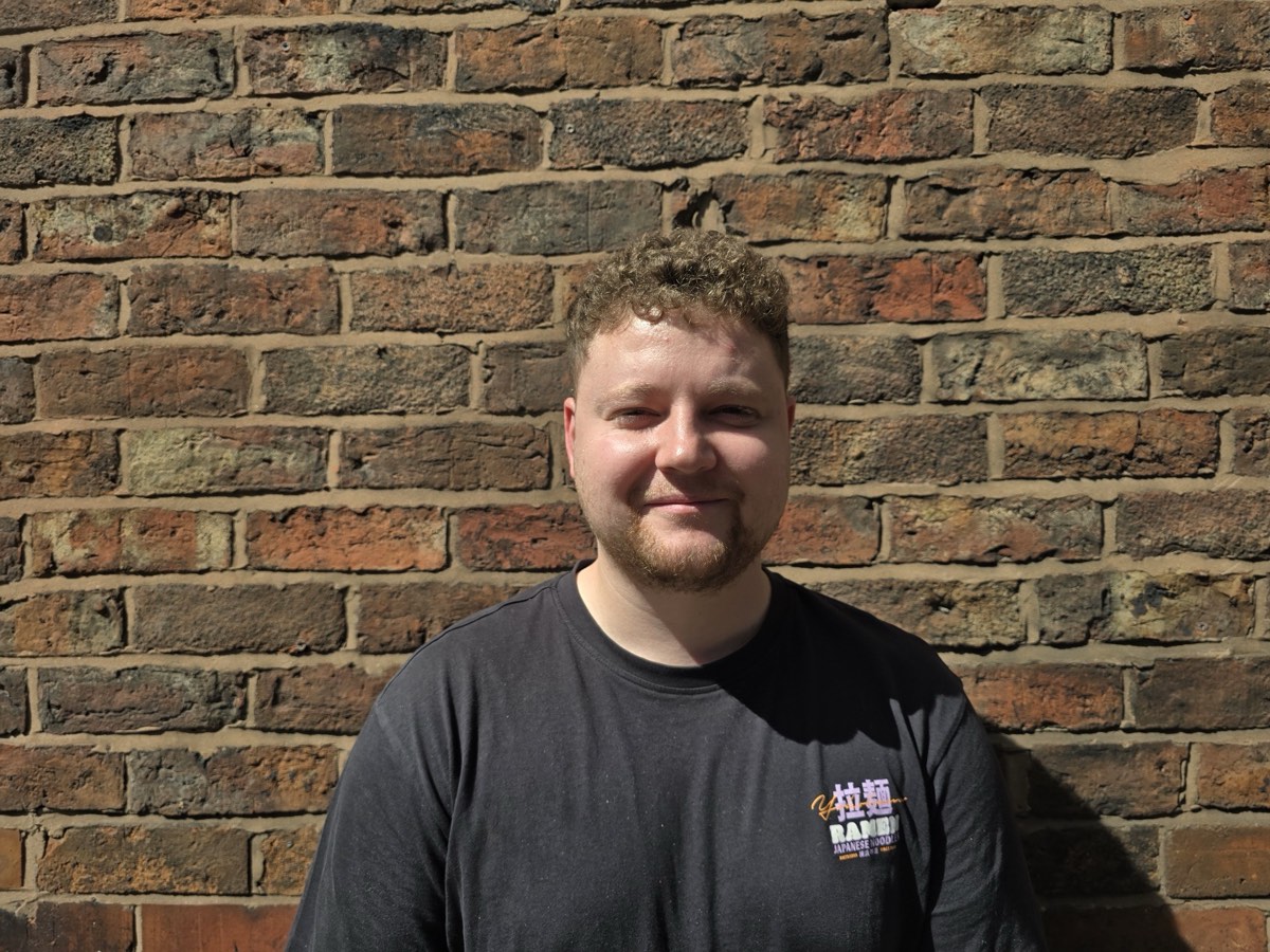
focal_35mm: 23
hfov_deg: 73.9
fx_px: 844
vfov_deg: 58.9
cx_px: 635
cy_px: 476
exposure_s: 1/978
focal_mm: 6.3
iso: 12
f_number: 1.7
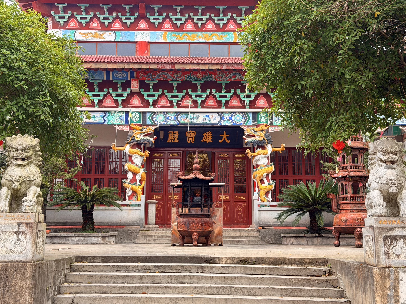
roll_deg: +0.5
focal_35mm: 48
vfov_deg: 30.3
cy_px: 152
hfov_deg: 39.7
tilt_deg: +7.6
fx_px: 563
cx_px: 203
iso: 50
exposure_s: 1/170
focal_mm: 6.76
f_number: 1.78
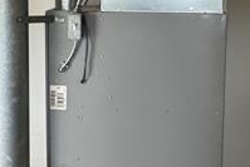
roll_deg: -0.9
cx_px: 126
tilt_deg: -8.2
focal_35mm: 75
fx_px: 521
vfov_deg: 18.1
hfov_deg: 27.0
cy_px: 35
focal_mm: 2.22
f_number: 2.2
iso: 400
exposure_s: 1/60
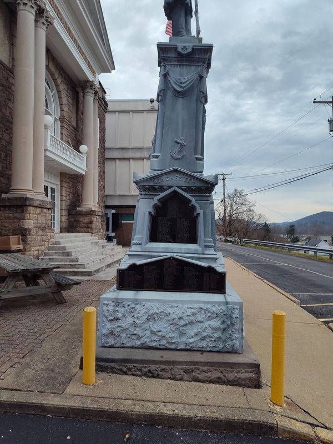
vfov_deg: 73.9
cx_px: 166
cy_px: 222
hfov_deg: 58.9
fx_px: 295
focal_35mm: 23
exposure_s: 1/1882
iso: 100
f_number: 1.8
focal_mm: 5.56
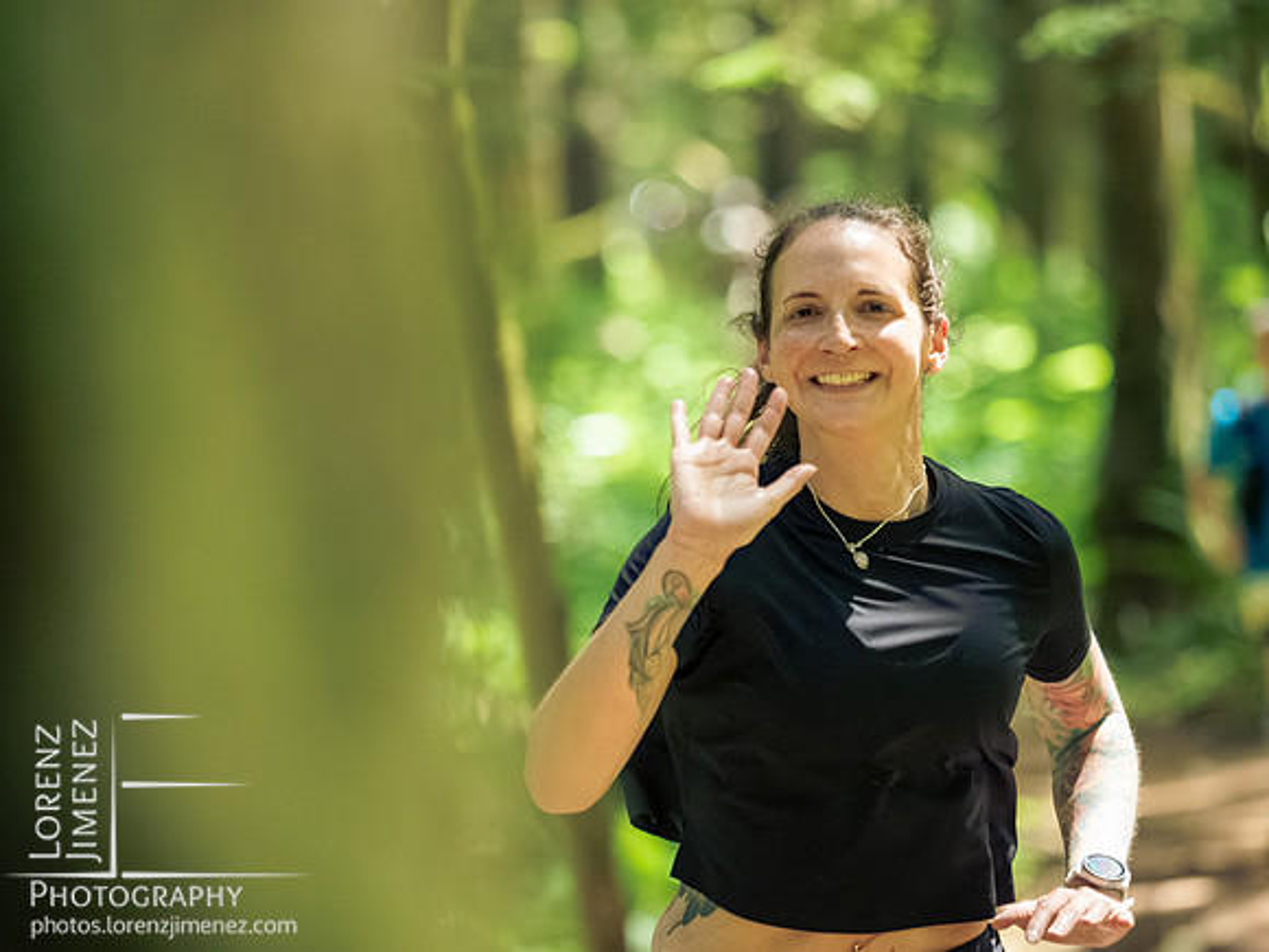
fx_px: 10411
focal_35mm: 284
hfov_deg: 7.0
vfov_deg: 5.2
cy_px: 476
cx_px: 634
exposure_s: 1/800
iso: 5000
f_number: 2.8
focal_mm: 142
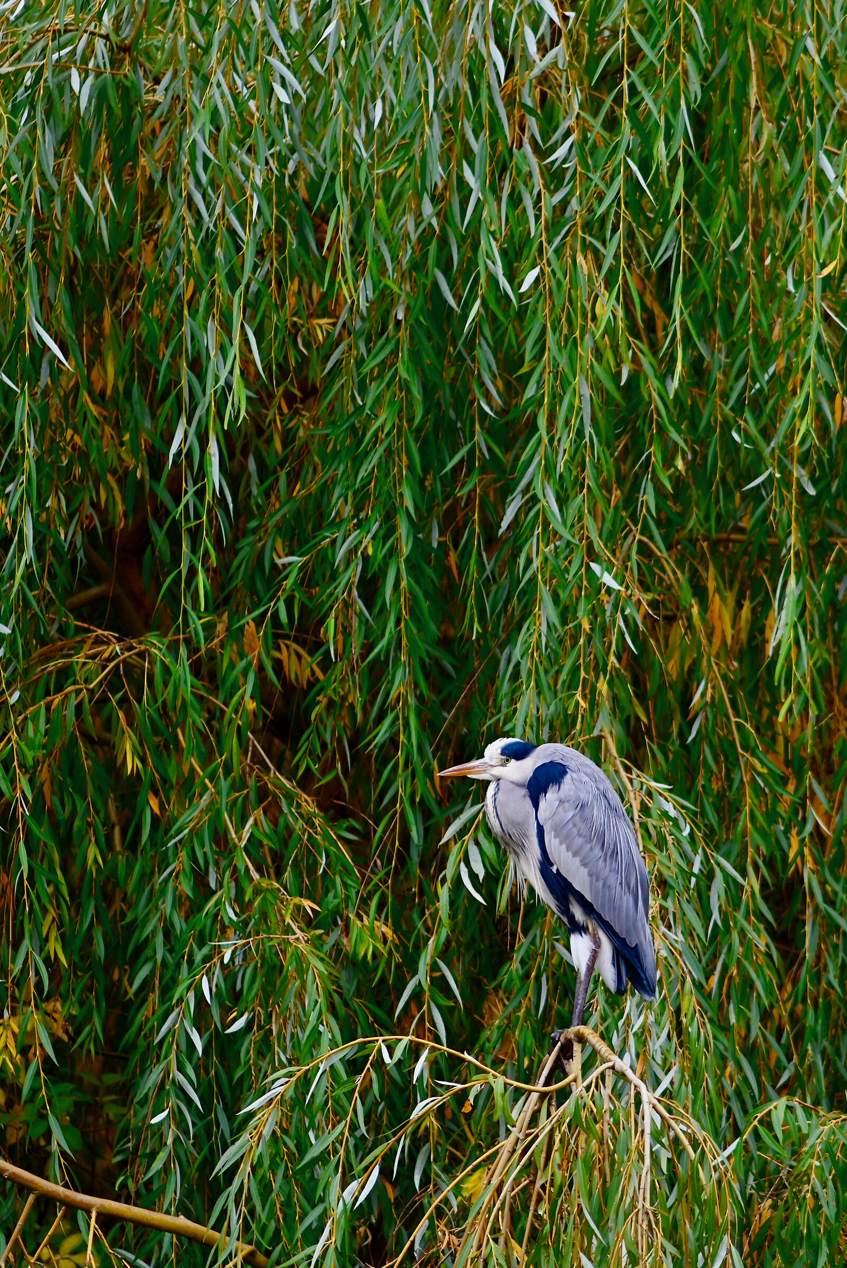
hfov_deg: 4.6
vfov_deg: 6.9
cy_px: 634
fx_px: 10578
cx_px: 424
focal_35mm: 300
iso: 50
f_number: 5.6
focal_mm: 300
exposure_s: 1/20
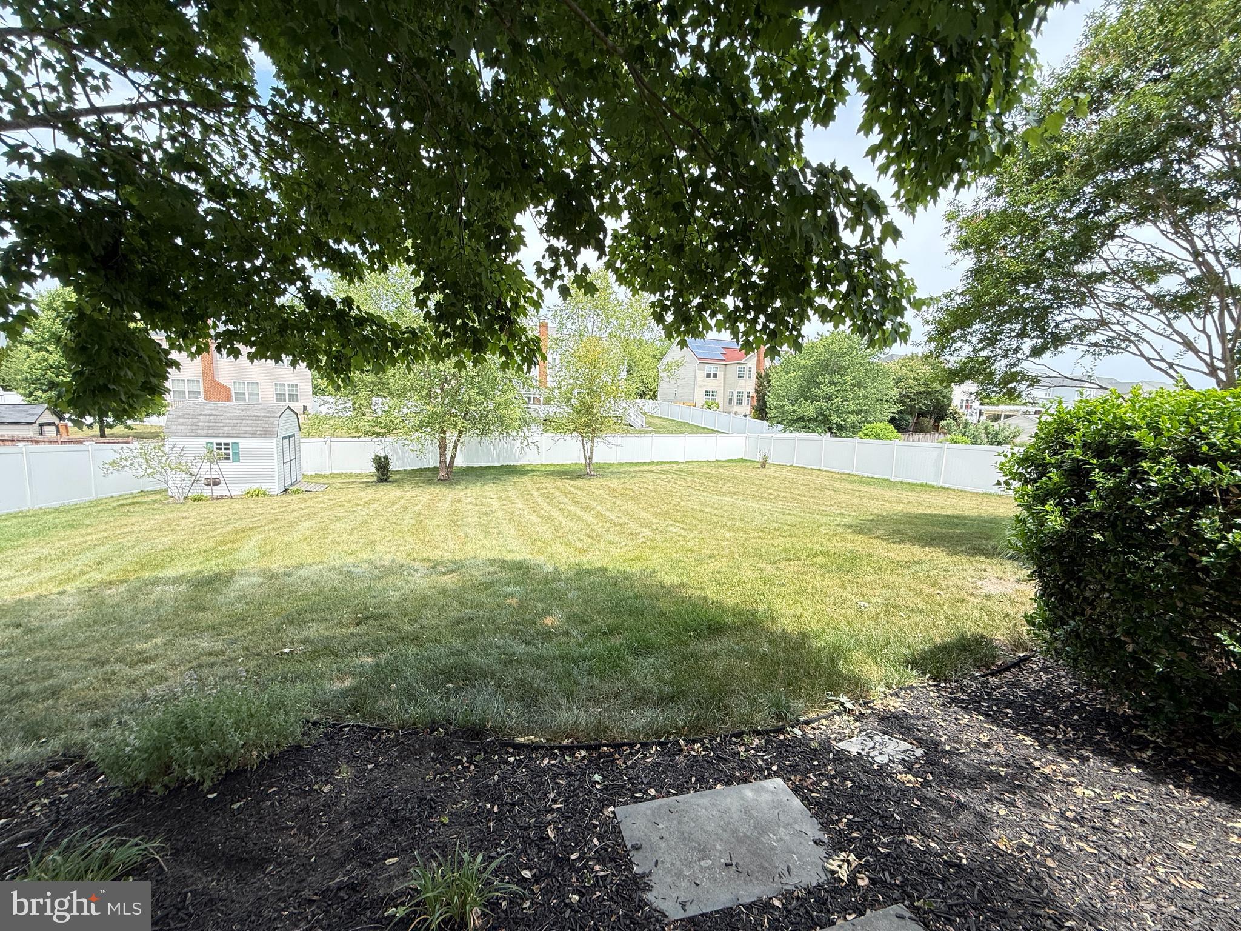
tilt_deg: -7.3
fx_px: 502
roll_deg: -2.2
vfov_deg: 85.7
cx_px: 620
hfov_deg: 102.1
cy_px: 466
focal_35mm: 14
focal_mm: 2.22
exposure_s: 1/559
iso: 64
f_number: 2.2
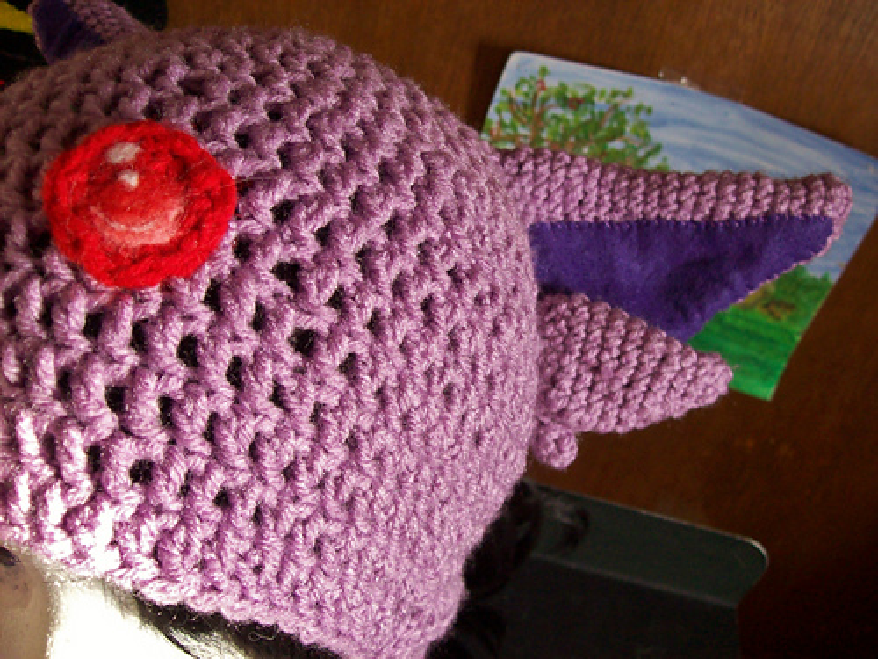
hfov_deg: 51.4
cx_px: 439
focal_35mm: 36
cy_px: 330
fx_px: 913
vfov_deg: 39.7
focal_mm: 6
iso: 160
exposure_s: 1/62.5
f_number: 2.7
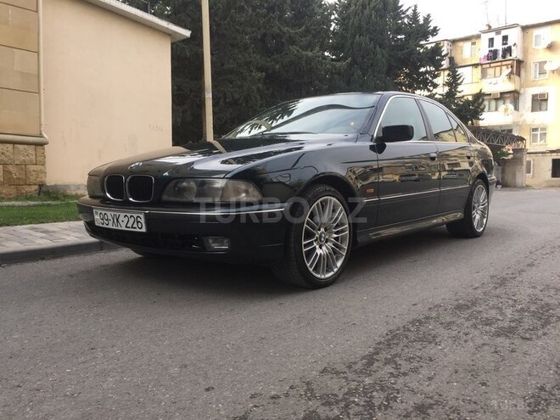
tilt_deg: -4.5
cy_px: 210
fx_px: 469
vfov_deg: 48.2
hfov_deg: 61.7
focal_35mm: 29
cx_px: 280
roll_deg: -1.3
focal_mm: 4.15
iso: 32
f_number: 2.2
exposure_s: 1/359
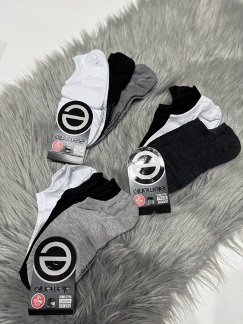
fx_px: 225
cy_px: 162
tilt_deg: -74.6
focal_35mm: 24
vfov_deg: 71.6
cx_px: 122
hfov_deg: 56.8
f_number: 1.78
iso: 200
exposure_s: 1/100
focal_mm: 6.76
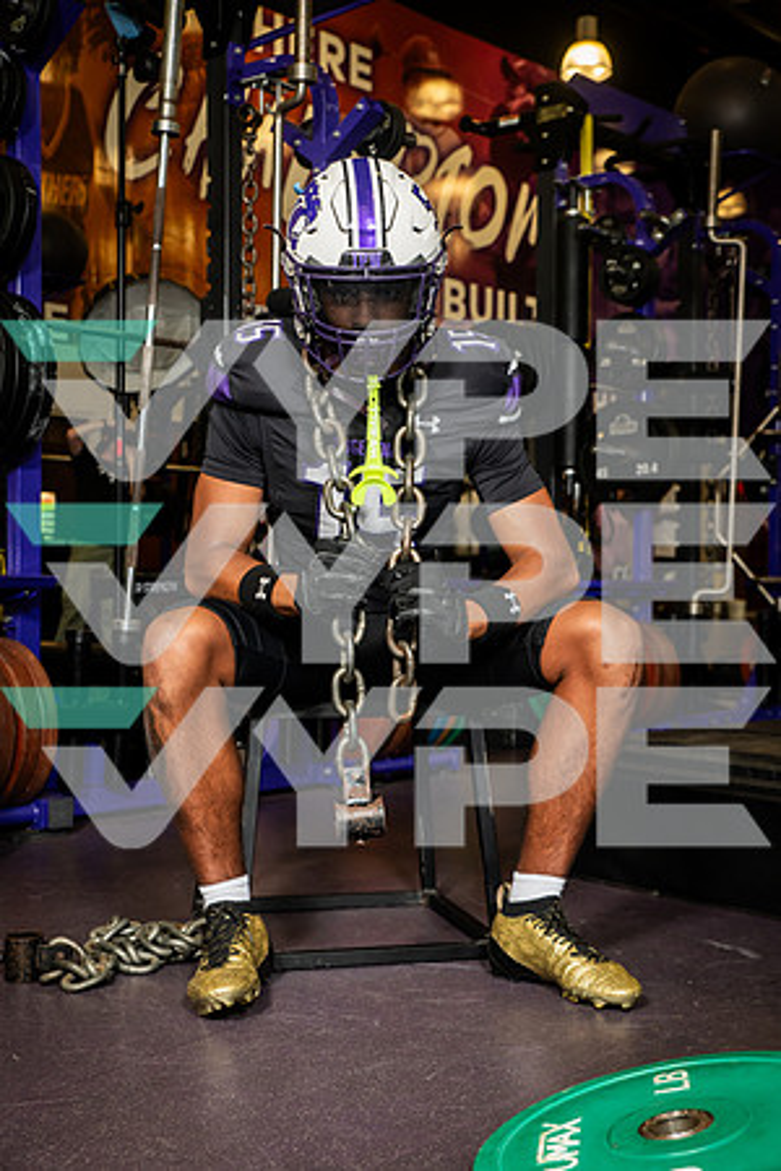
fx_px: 1627
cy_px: 586
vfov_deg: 39.6
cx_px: 390
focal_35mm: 50
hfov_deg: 27.0
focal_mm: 50
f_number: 5.6
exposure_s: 1/250
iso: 500
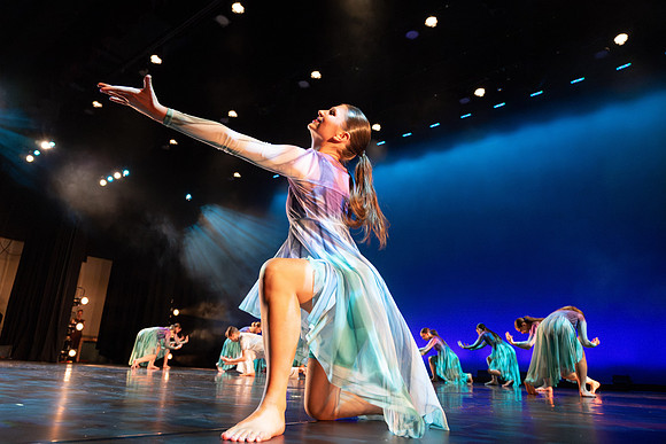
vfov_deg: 53.2
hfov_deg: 73.7
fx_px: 444
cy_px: 222
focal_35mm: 24
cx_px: 333
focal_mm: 24
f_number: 4
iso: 6400
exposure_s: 1/200
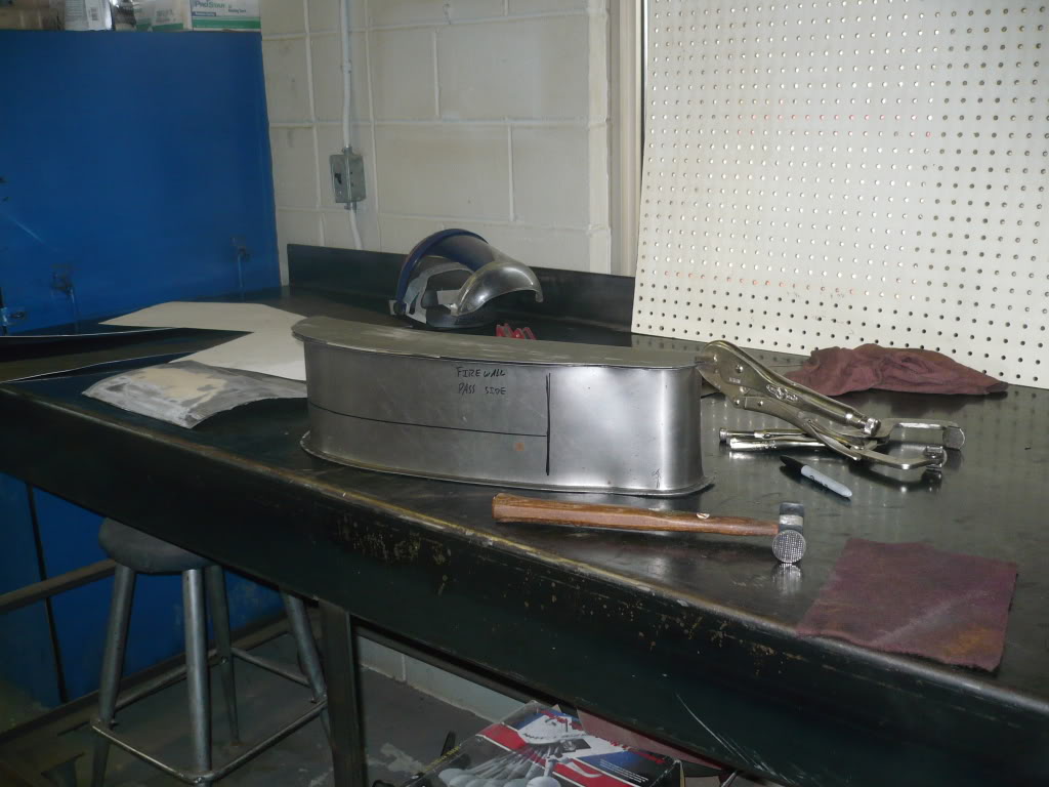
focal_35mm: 35
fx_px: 1061
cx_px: 524
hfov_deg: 52.6
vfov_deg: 40.7
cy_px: 394
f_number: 2.8
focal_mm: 5.8
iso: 160
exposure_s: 1/30
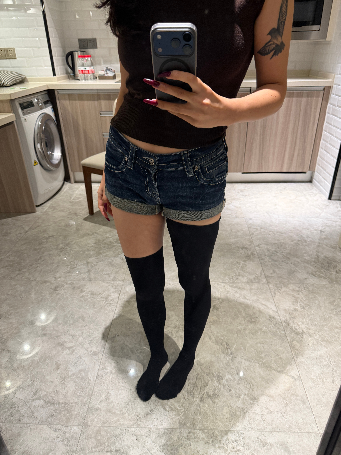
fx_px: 315
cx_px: 170
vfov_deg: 71.6
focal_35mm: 24
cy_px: 228
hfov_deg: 56.8
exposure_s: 1/50
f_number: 1.78
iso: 320
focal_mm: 6.76
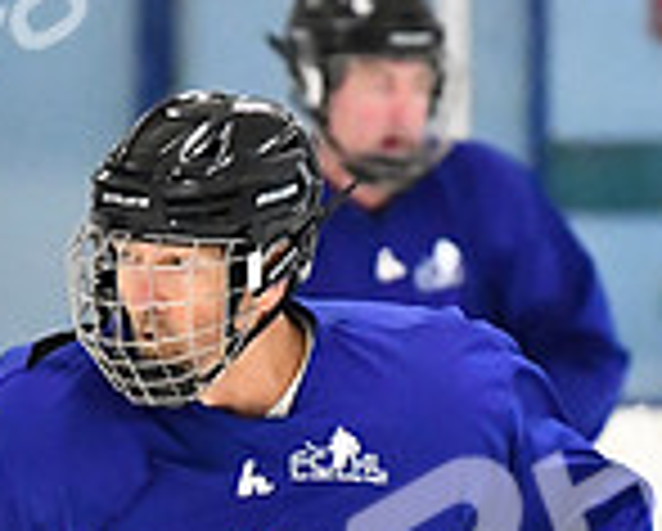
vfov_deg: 2.2
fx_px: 14125
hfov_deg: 2.7
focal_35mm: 720
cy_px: 745
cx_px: 90
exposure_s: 1/1250
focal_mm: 130
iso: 6400
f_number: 3.2
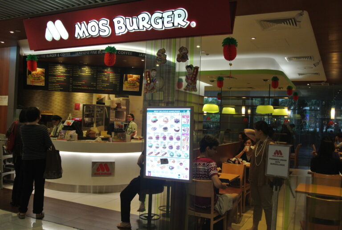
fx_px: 324
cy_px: 115
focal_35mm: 34
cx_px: 171
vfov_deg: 39.1
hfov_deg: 55.7
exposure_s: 1/60
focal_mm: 12.7
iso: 320
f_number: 3.8
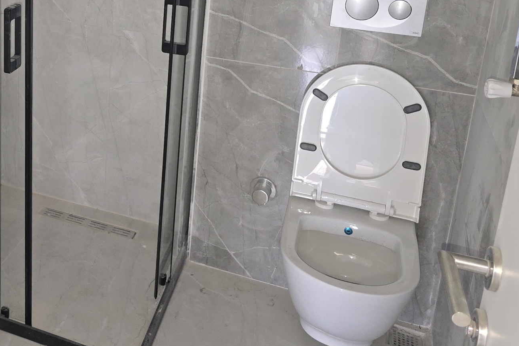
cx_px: 30
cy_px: 14
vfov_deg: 27.3
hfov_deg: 38.3
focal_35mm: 47
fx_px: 678
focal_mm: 6.3
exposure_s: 1/24
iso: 125
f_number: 1.7
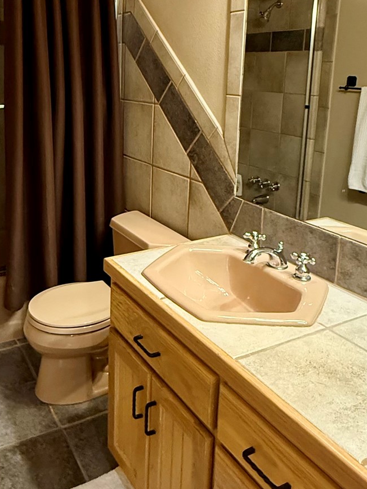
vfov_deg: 53.8
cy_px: 148
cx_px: 100
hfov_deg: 41.9
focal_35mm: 33
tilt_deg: -8.7
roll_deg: -0.5
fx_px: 466
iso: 640
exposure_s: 1/60
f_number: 2.2
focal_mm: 2.22
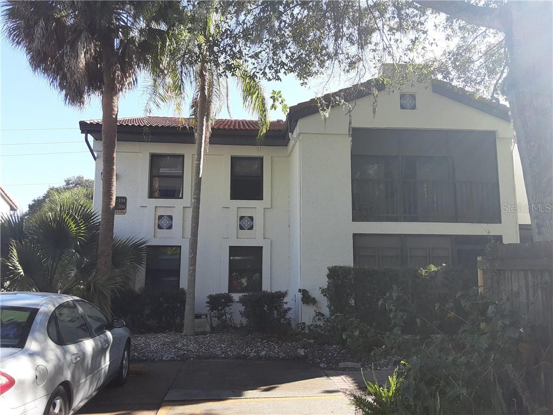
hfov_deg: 65.3
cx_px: 276
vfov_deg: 51.4
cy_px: 208
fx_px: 431
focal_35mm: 27
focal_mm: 2.91
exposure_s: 1/592
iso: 40
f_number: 1.9
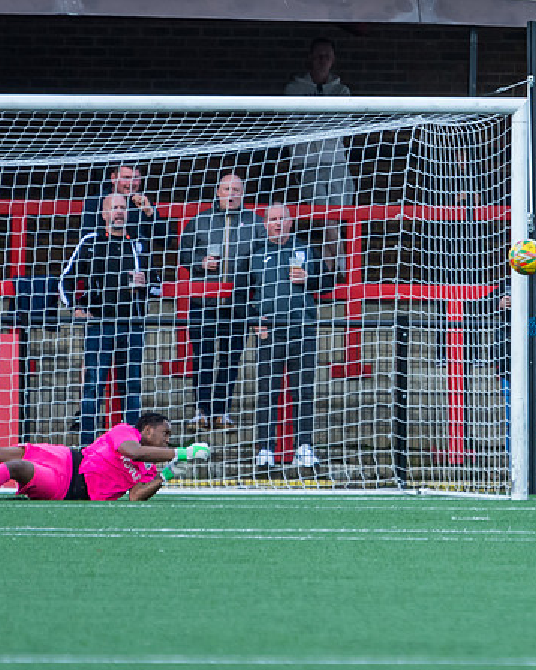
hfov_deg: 1.8
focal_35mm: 846
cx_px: 485
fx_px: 16787
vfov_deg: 2.3
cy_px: 414
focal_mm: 280
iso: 400
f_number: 4
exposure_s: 1/800
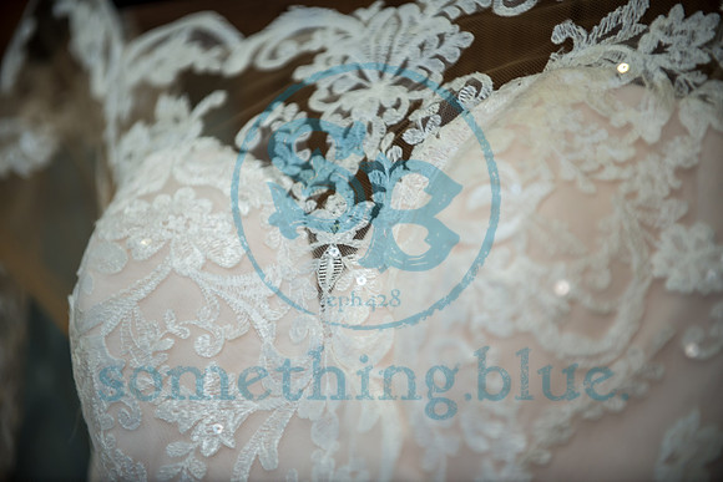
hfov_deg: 13.2
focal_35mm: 155
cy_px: 241
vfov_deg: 8.9
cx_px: 362
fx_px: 3113
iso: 500
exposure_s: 1/200
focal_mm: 155
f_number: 2.8
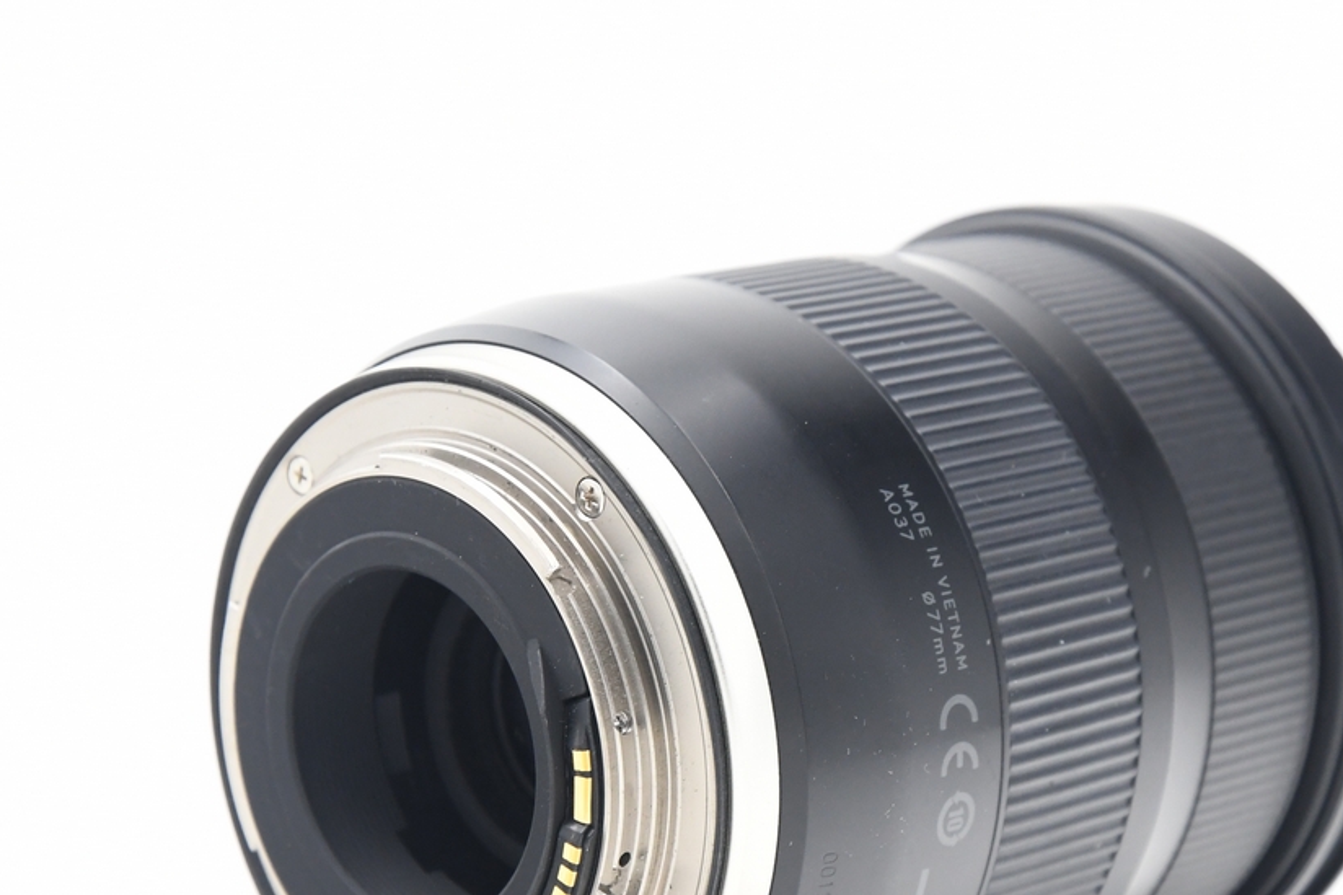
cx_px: 833
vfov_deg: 9.6
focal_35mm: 142
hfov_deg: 14.4
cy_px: 644
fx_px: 5296
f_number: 6.3
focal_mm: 52
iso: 1250
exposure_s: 1/125
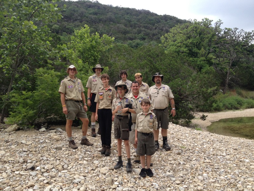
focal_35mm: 35
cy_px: 96
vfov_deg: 40.7
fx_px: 257
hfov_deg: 52.6
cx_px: 127
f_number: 2.4
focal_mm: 4.28
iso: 50
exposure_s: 1/303
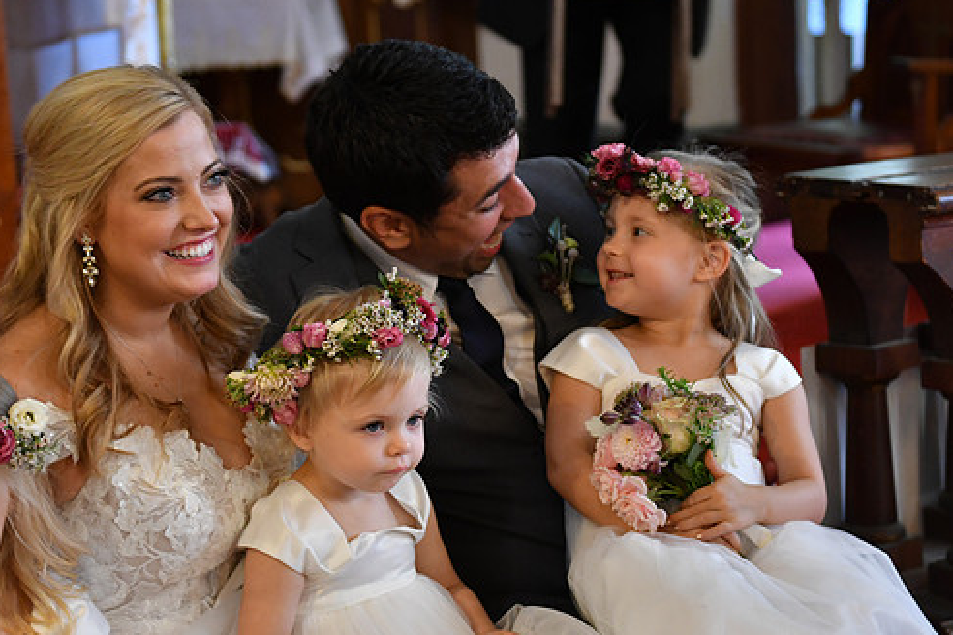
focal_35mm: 92
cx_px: 504
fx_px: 2435
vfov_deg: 14.9
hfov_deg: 22.1
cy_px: 303
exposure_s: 1/80
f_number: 2.8
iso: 1600
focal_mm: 52
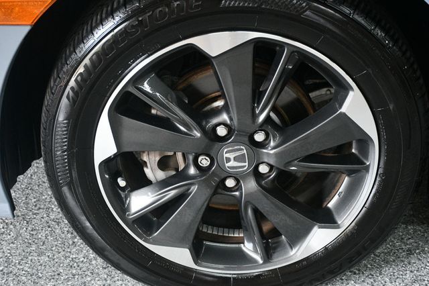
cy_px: 143
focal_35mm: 63
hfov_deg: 31.9
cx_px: 214
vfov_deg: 21.5
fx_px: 750
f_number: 4.5
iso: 2800
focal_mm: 42
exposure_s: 1/125
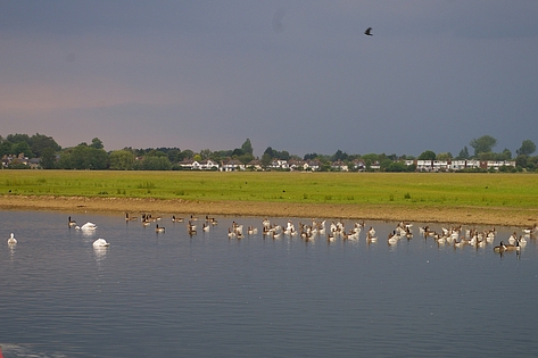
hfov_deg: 19.5
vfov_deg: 13.1
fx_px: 1563
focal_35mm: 105
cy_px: 222
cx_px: 331
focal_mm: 55
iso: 200
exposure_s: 1/180
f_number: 8
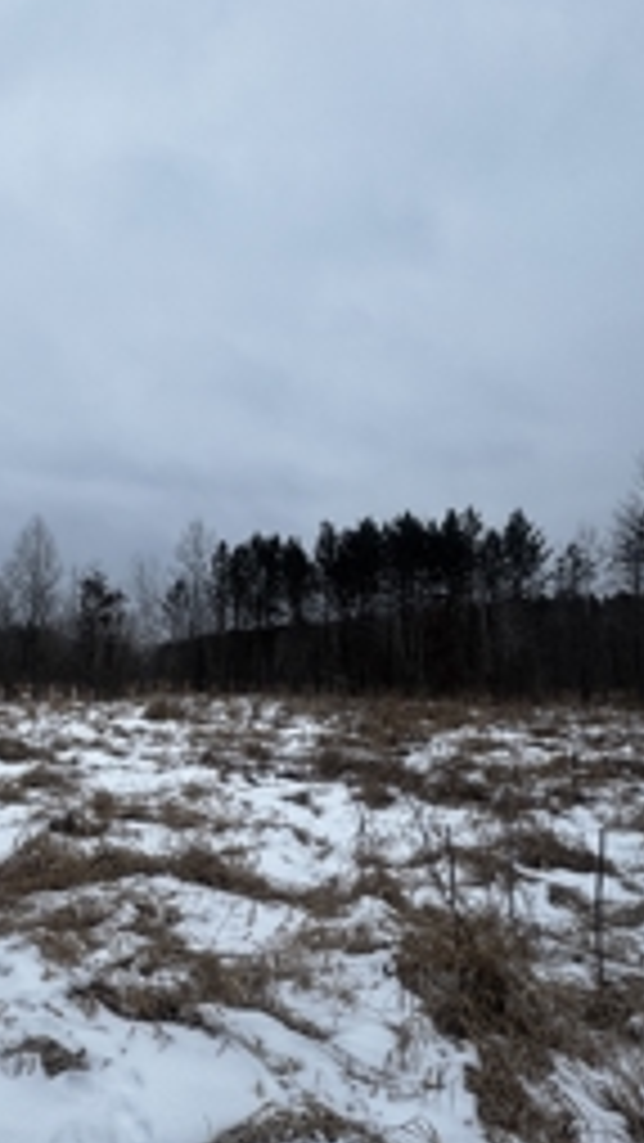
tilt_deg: +2.8
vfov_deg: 75.9
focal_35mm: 24
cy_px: 648
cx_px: 99
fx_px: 728
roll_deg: -0.5
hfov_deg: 44.6
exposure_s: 1/451
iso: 40
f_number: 2.2
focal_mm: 2.22
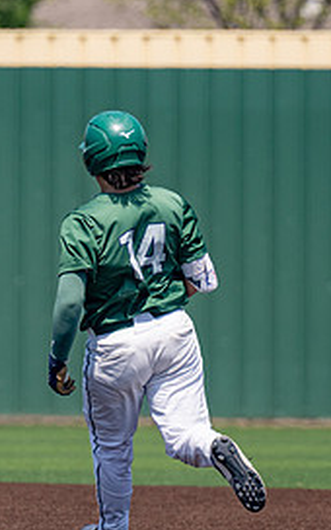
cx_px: 81
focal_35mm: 808
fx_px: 11662
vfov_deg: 2.6
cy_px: 460
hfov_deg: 1.6
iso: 320
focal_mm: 280
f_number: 4
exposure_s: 1/4000
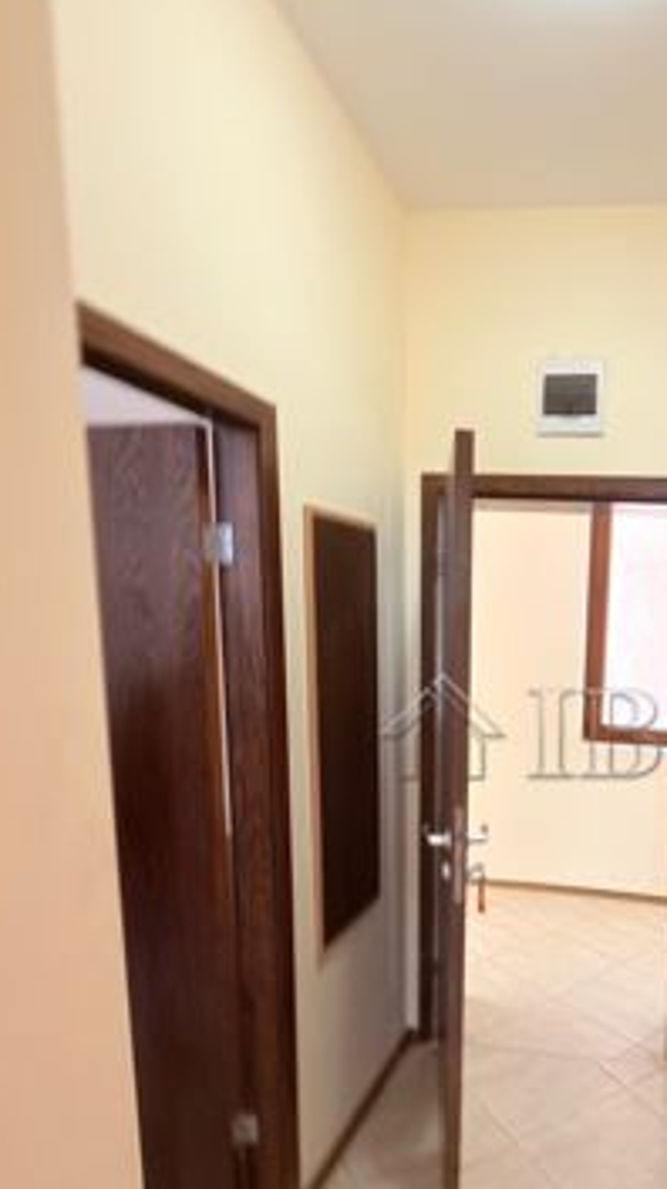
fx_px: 725
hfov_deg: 45.8
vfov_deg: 77.3
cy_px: 744
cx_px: 571
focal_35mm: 23
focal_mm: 2.22
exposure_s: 1/30
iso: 160
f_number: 2.2
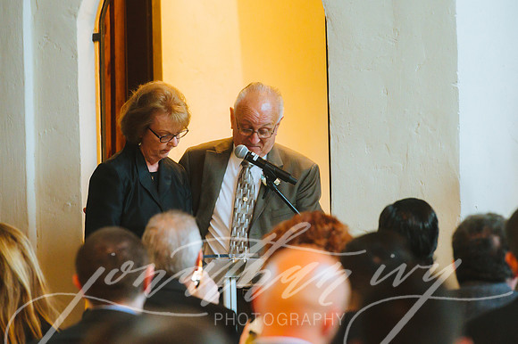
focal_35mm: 234
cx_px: 280
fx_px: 3368
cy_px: 143
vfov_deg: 5.9
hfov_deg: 8.8
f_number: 2.8
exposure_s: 1/125
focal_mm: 200
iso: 3200
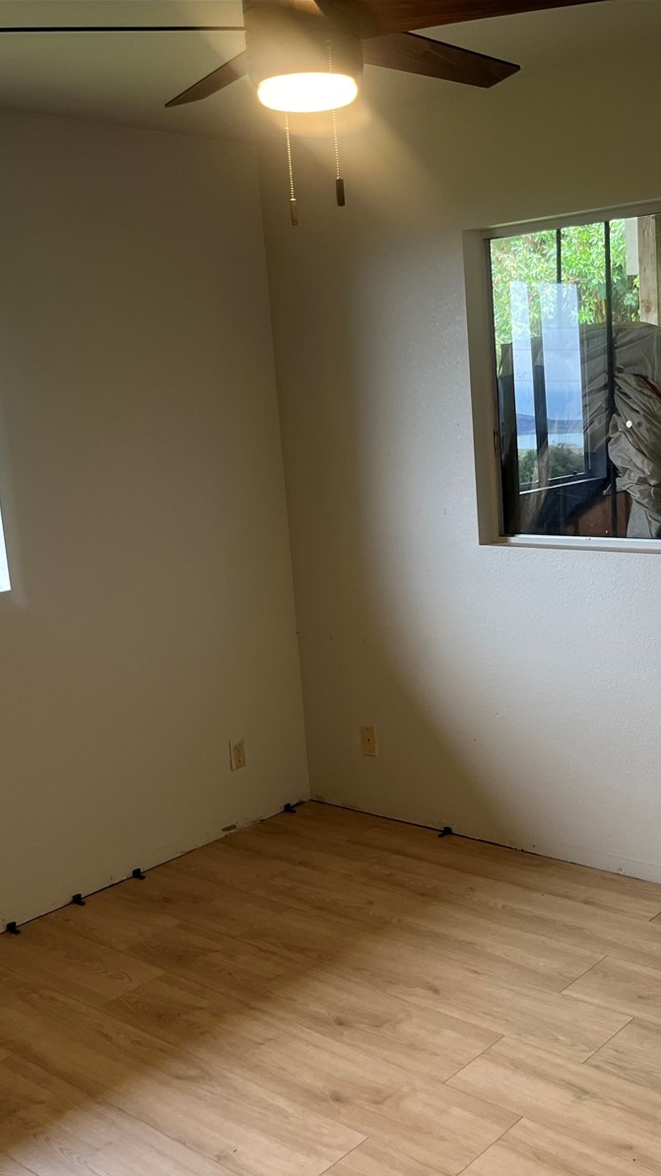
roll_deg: +3.5
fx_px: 1184
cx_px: 444
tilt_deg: -9.0
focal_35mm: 38
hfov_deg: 30.9
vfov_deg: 52.8
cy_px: 590
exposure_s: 1/120
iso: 100
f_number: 1.6
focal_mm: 5.1
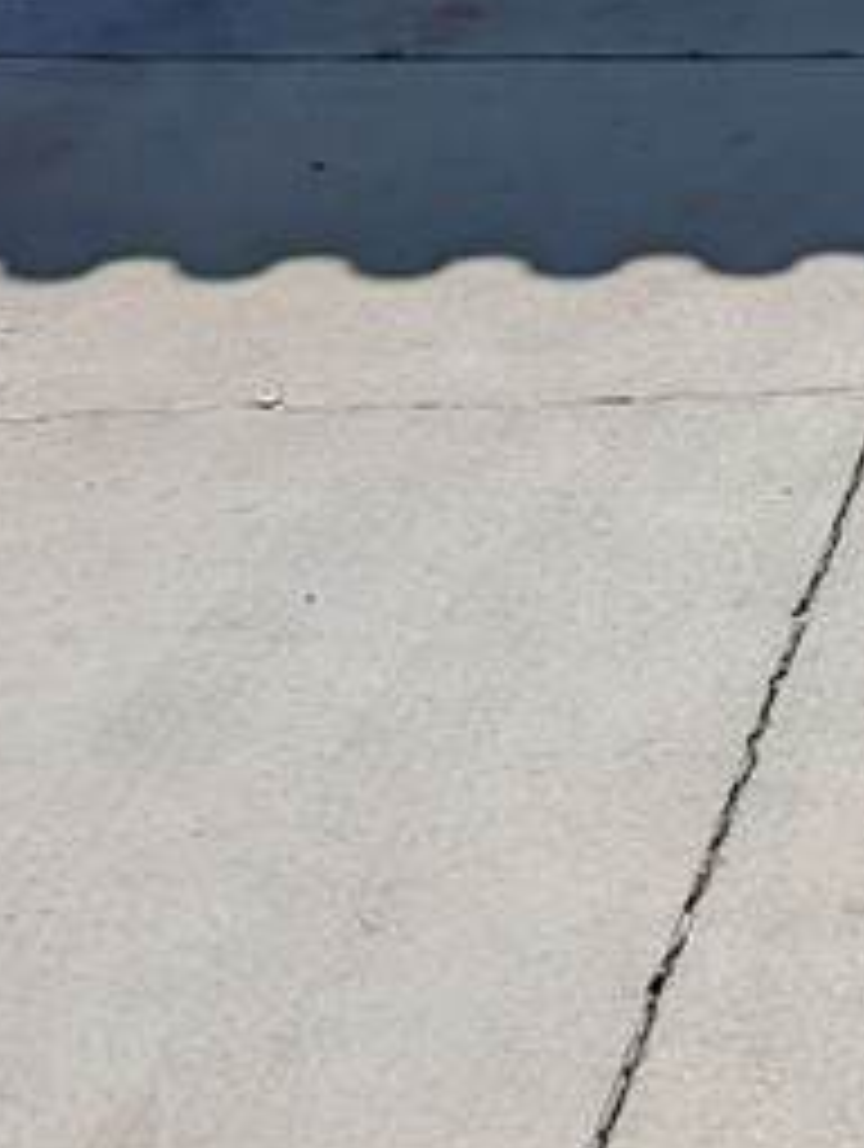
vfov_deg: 19.0
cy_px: -317
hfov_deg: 14.4
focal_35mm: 96
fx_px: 3187
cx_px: 1298
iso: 20
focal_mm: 6.9
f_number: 1.68
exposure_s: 1/2037
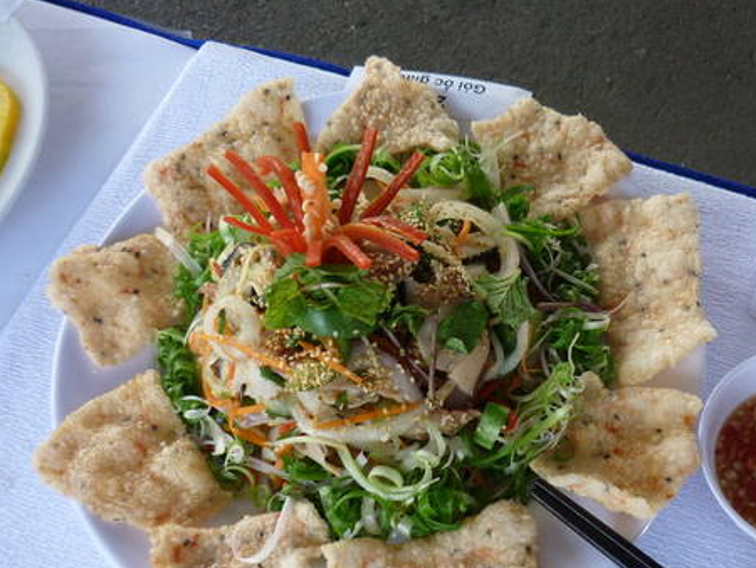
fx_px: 961
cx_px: 474
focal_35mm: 44
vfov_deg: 32.8
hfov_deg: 42.6
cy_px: 334
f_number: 2.8
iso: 160
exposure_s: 1/80
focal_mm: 5.5
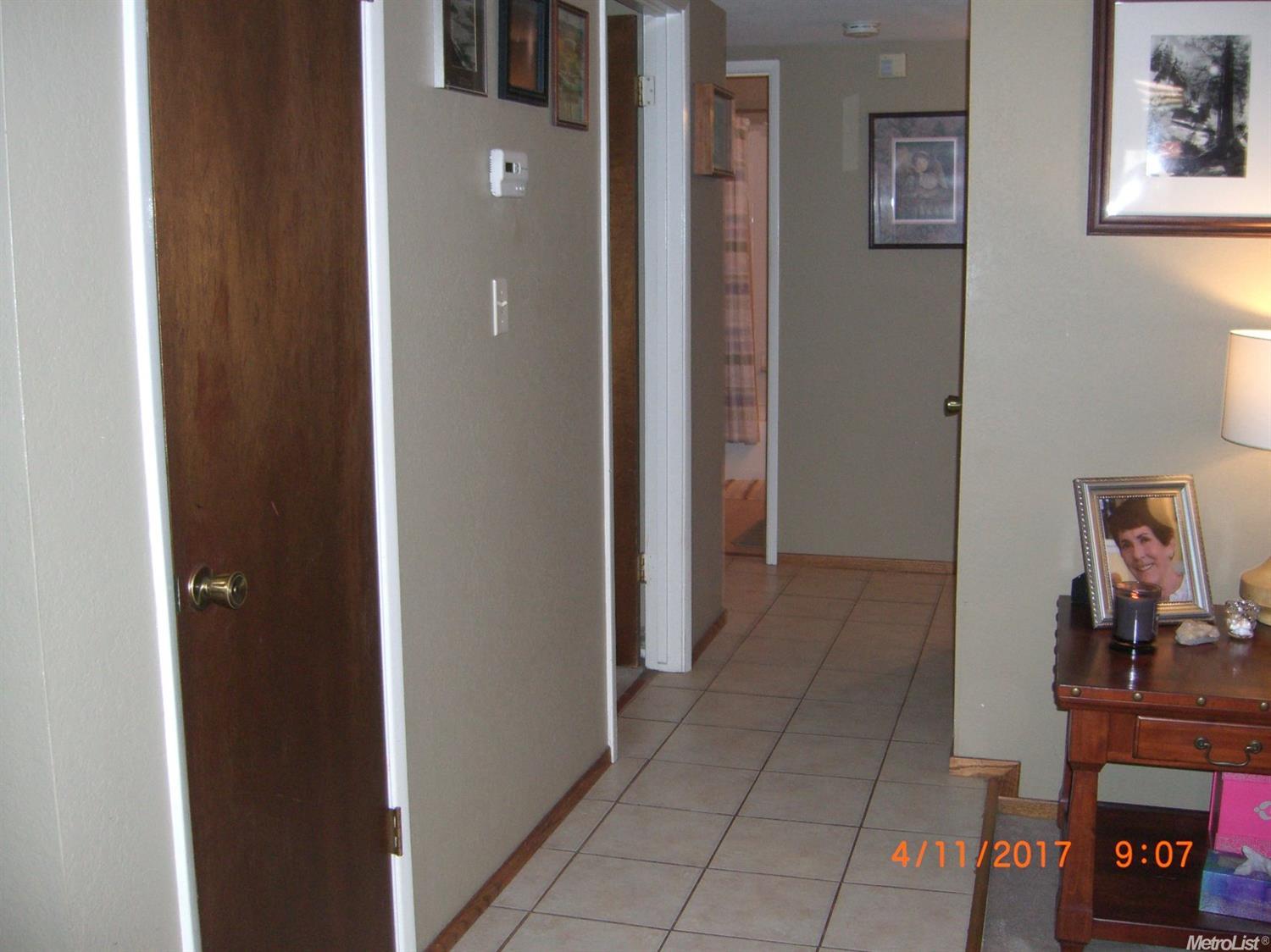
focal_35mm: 38
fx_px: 1395
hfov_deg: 49.0
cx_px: 636
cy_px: 476
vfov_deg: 37.7
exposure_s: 1/60
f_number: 2.8
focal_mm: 7.9
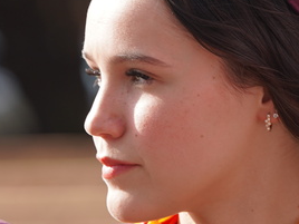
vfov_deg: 2.6
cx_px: -21
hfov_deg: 3.5
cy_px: 123
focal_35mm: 563
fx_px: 4863
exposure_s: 1/160
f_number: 4
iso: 125
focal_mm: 153
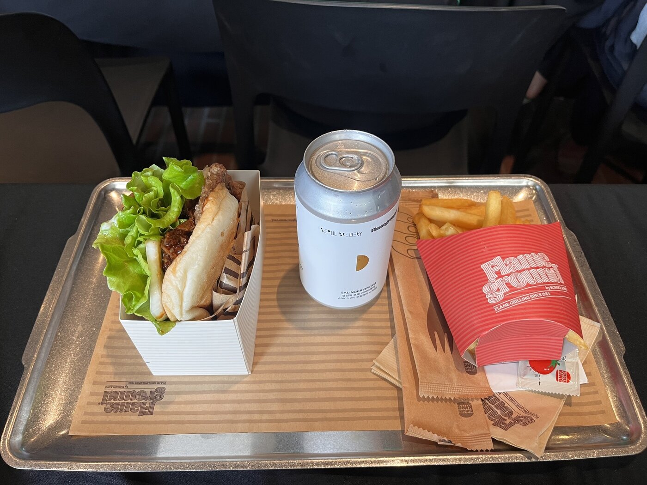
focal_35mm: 26
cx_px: 324
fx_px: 486
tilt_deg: -50.7
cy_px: 242
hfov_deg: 67.3
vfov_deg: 53.1
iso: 100
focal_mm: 5.1
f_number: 1.6
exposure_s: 1/60
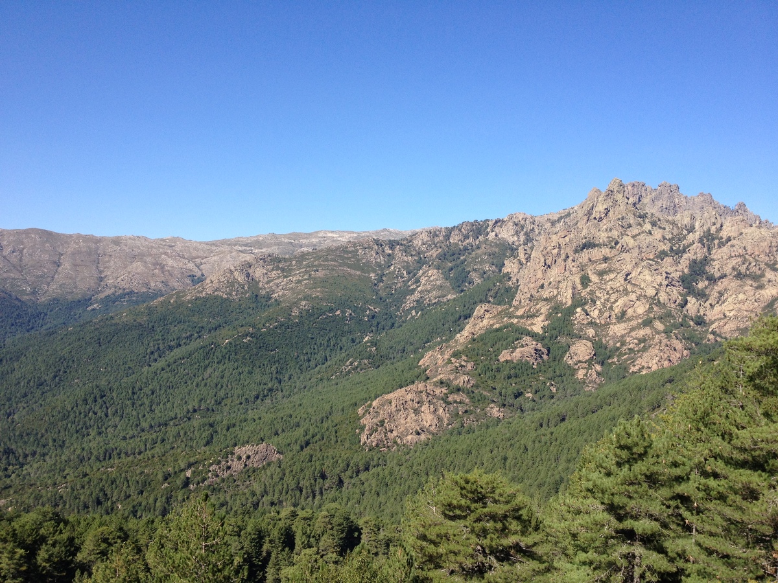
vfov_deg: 40.7
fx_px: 787
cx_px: 389
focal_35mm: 35
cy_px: 292
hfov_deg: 52.6
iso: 64
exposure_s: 1/1284
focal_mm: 4.28
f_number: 2.4
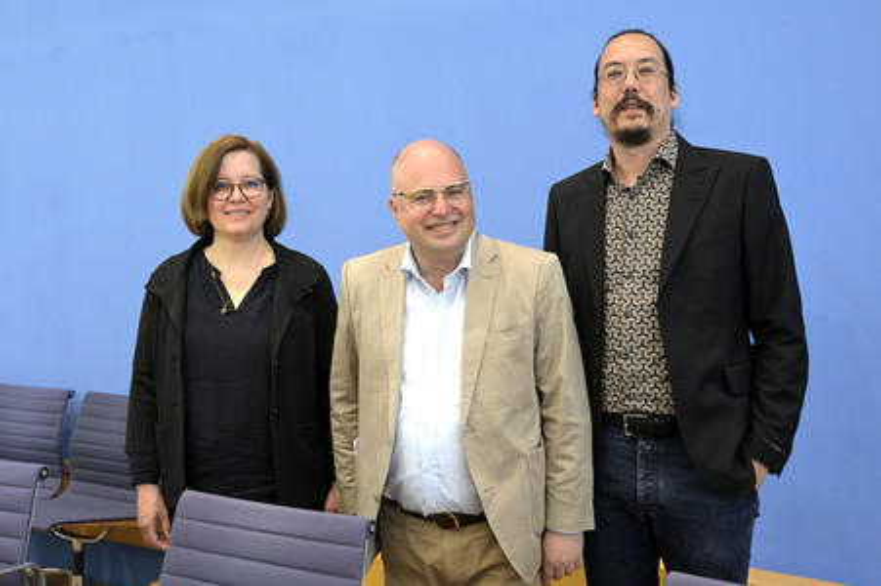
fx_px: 1027
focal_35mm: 42
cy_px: 293
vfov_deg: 31.8
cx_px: 440
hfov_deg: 46.4
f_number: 5.6
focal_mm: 42
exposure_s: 1/400
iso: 3200
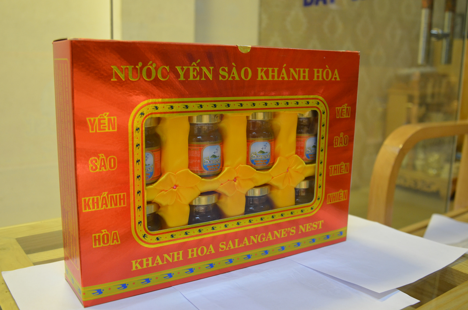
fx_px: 467
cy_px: 155
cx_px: 234
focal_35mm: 36
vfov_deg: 36.7
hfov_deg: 53.2
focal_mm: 24
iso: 800
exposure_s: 1/50
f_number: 3.5
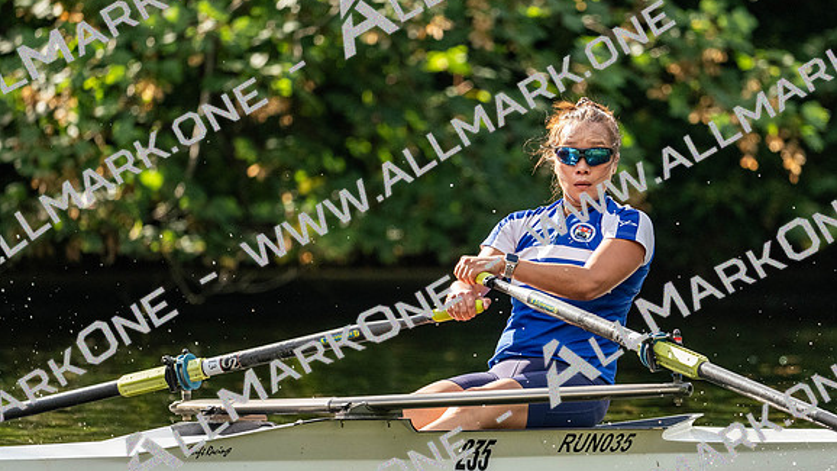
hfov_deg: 3.4
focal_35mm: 631
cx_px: 418
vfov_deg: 1.9
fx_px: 14003
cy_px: 271
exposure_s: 1/2500
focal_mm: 400
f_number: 4.5
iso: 1100
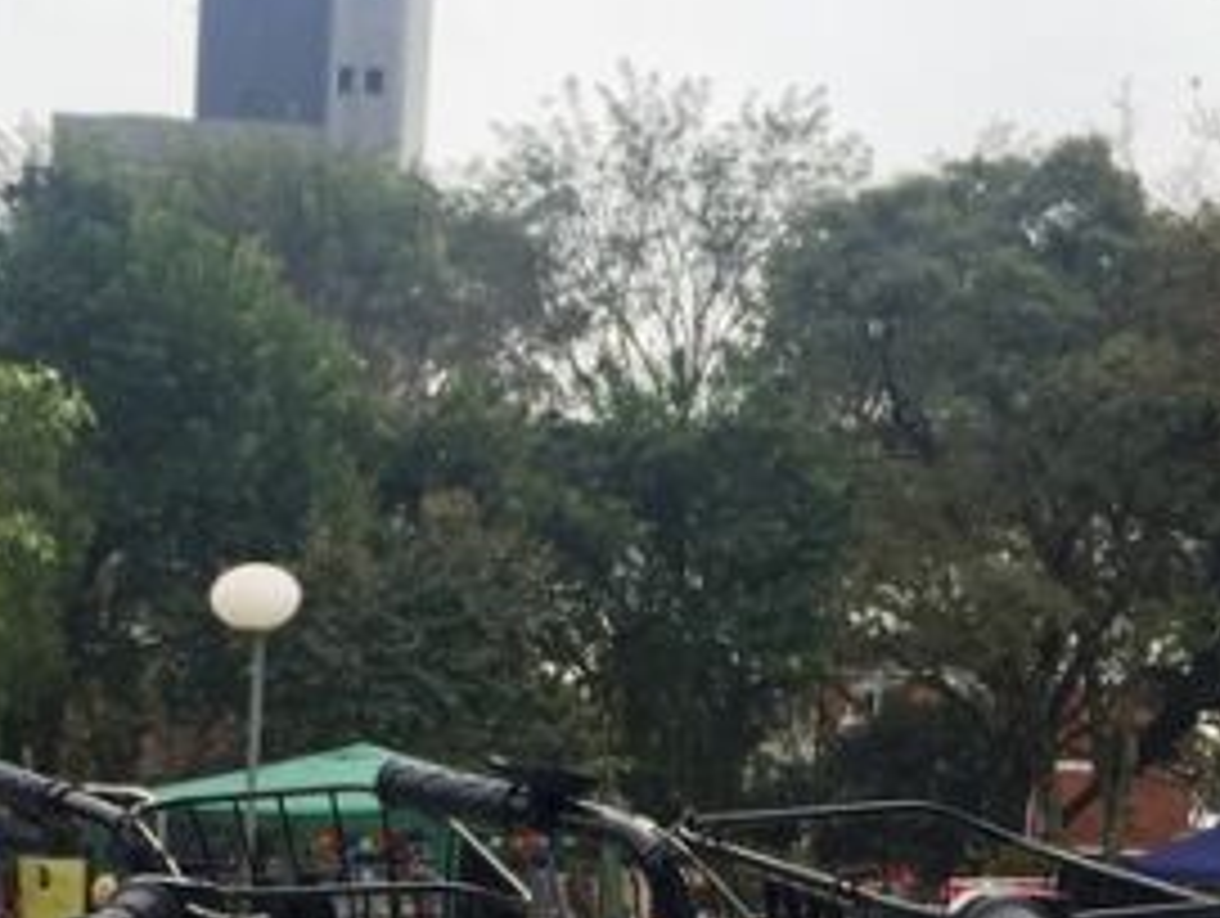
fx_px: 2753
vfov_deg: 17.9
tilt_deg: -4.3
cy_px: 1125
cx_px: 725
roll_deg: -4.8
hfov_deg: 24.9
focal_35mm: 78
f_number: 2.2
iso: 32
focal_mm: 4.15
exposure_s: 1/542
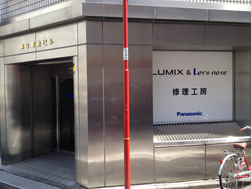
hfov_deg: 52.6
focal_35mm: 35
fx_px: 254
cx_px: 126
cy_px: 94
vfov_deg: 40.7
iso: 50
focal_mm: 4.28
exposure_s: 1/428
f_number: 2.4
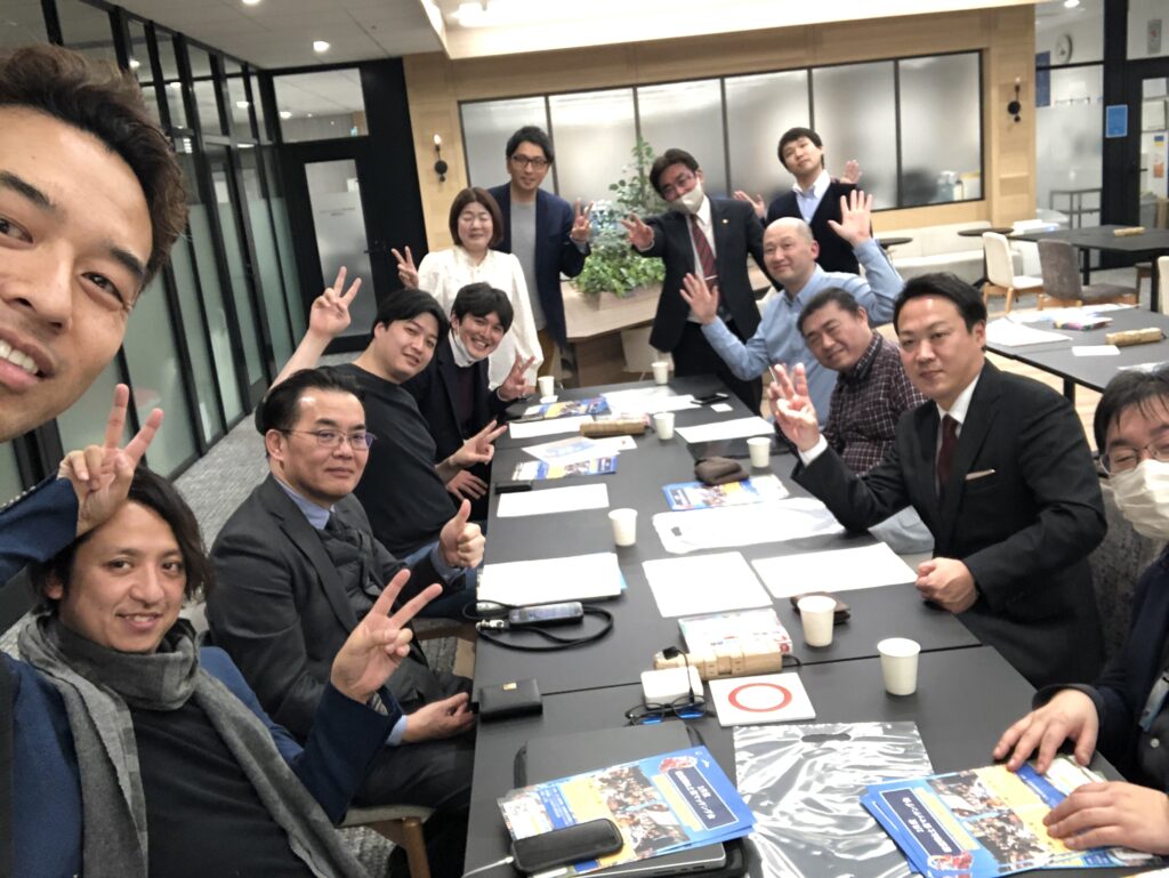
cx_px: 584
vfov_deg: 44.2
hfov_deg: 56.8
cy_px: 439
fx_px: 1081
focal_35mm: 32
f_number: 2.2
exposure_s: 1/59
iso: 200
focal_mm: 2.87
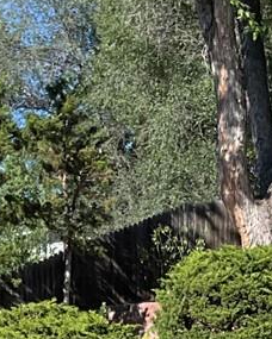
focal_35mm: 159
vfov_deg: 11.5
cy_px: 532
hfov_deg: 9.7
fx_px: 1600
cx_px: 135
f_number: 1.8
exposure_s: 1/1035
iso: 16
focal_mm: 3
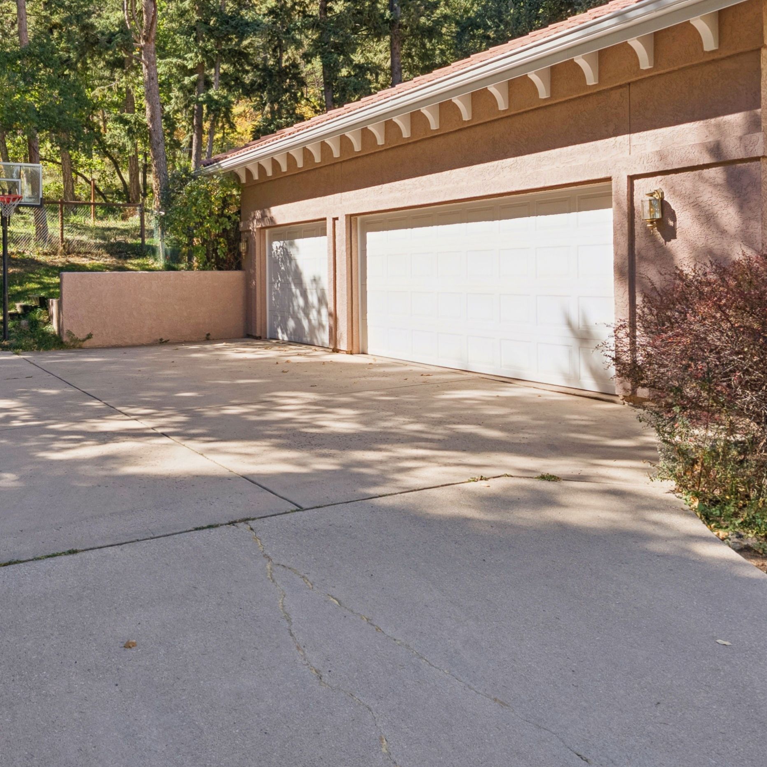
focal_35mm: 31
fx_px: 777
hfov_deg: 51.6
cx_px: 260
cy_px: 280
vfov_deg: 51.9
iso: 200
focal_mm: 16
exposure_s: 1/160
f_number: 8
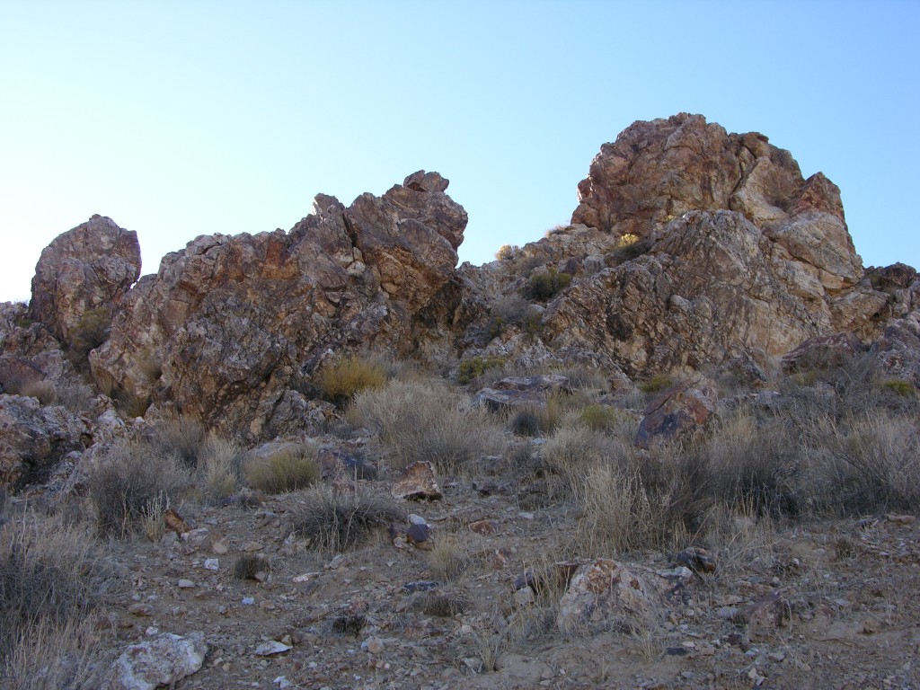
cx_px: 460
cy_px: 345
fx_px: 930
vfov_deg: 40.7
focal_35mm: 35
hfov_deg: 52.6
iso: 50
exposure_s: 1/122
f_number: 4.5
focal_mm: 8.9
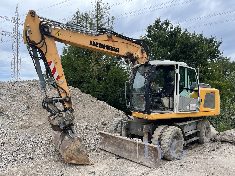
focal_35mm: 26
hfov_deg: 67.3
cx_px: 118
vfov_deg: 53.1
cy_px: 88
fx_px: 177
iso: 50
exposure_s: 1/1175
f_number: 1.6
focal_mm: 5.1
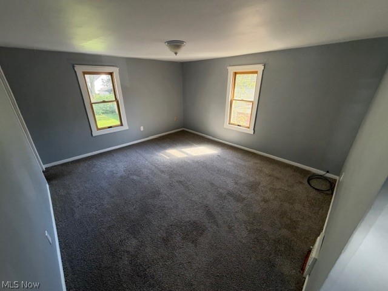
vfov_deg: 85.7
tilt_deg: -22.4
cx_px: 194
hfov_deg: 102.1
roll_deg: +0.6
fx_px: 157
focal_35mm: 14
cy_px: 146
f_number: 2.2
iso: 320
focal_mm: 2.22
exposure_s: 1/113
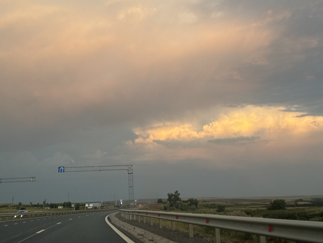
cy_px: 122
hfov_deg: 39.7
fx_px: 448
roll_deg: +0.6
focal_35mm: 48
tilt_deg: +9.0
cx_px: 162
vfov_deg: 30.3
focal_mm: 6.76
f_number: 1.78
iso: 50
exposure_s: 1/213
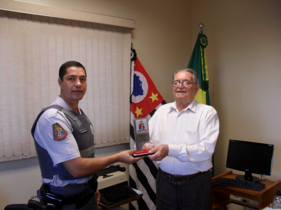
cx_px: 140
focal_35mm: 35
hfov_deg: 52.6
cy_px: 105
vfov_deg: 40.7
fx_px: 284
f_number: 3.2
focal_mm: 6.3
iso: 120
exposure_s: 1/30
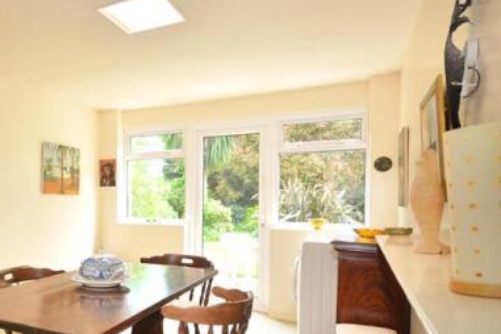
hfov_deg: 55.4
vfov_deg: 42.2
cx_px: 91
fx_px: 431
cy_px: 197
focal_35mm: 31
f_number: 5
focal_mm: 12
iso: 200
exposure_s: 1/60
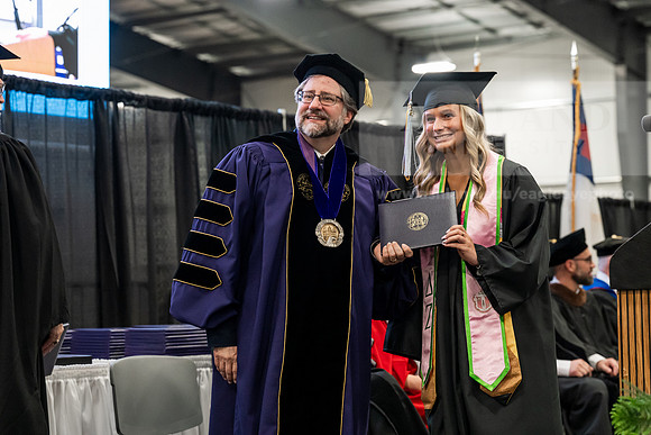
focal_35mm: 86
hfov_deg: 23.6
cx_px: 326
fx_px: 1555
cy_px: 218
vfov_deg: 15.9
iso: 4000
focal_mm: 86
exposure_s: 1/200
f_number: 4.5
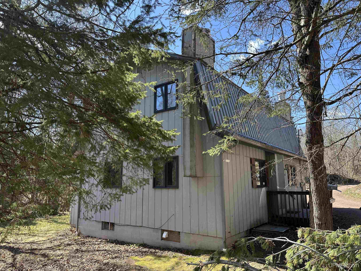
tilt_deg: +10.1
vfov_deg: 56.8
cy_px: 136
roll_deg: +0.9
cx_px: 180
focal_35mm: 24
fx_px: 250
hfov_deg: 71.6
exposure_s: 1/672
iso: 80
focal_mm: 6.86
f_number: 1.78
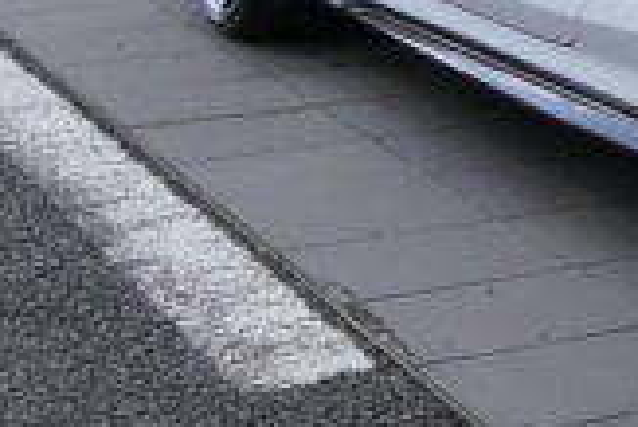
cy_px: -225
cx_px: 1346
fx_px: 2772
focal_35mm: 156
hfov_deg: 11.6
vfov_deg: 8.6
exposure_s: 1/2500
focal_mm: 23
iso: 3200
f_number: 9
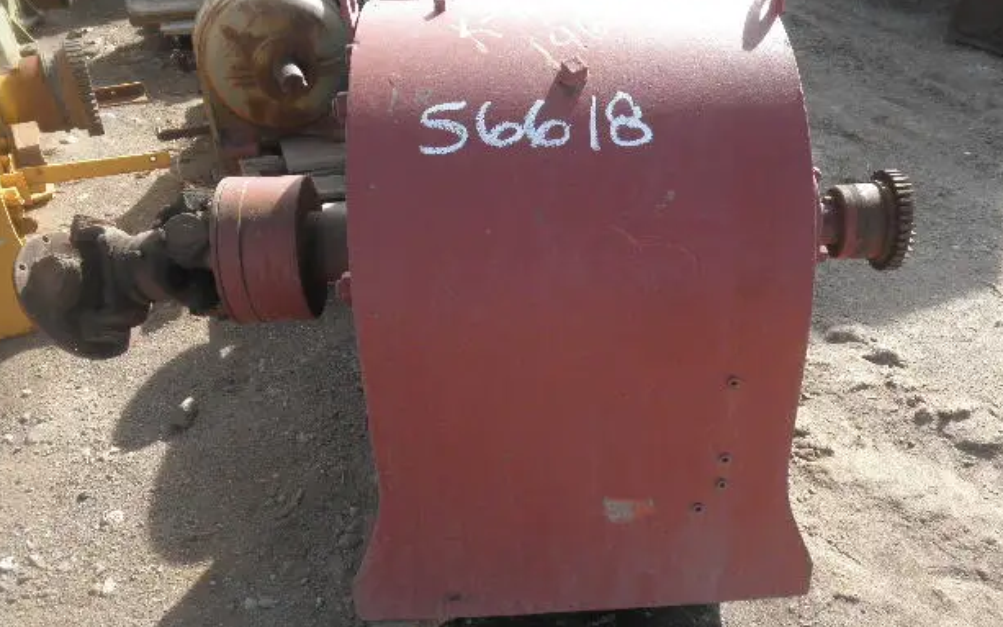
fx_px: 847
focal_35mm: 31
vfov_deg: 40.5
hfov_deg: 61.2
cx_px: 510
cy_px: 352
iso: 64
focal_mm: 5
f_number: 3
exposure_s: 1/250
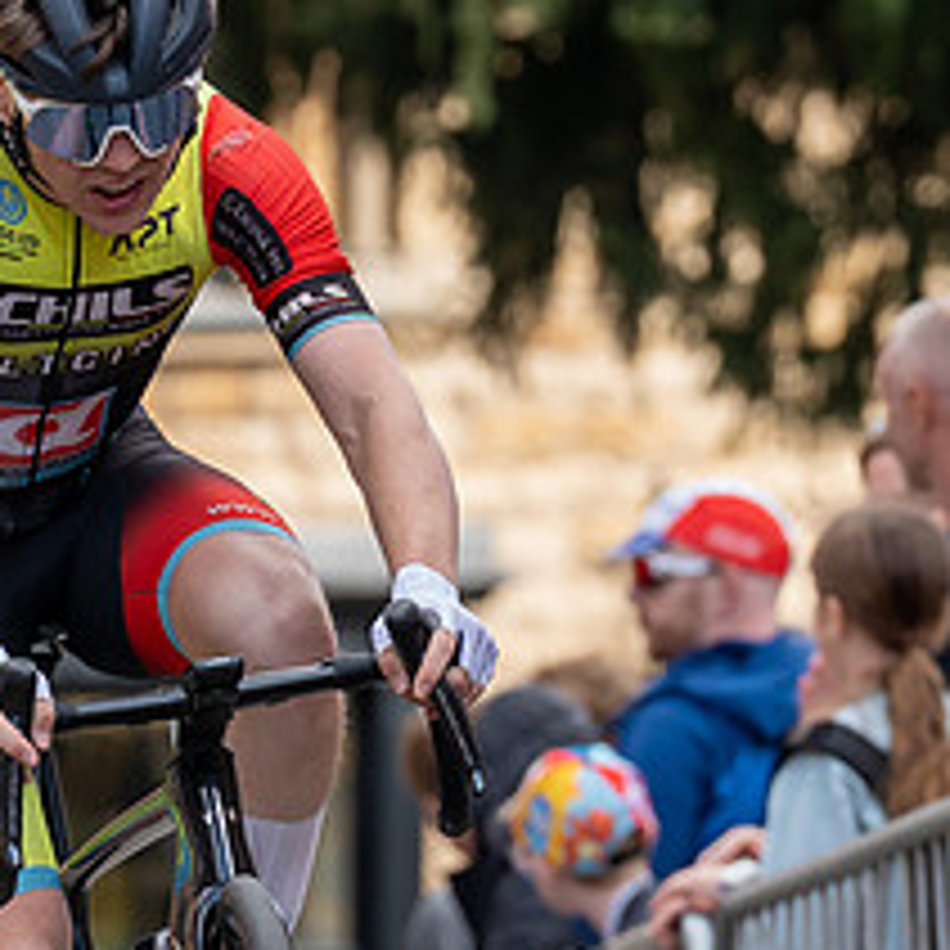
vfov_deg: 2.4
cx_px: 318
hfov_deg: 2.4
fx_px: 22324
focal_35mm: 719
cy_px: -79
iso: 1000
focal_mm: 188
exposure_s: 1/1000
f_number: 5
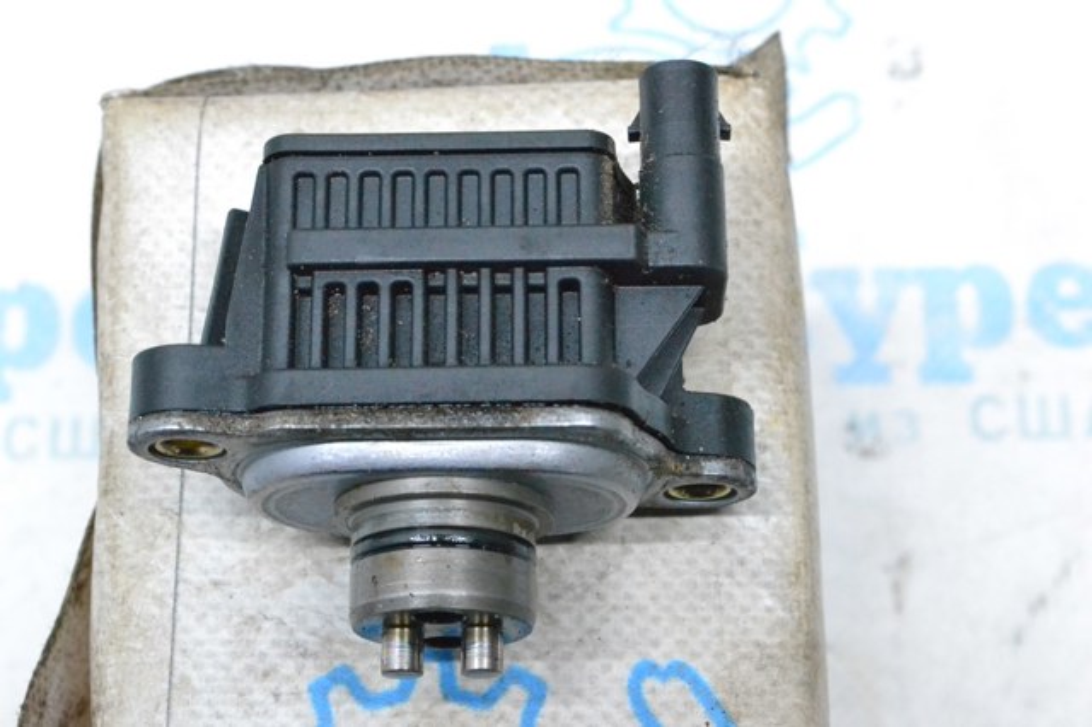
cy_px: 364
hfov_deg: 27.0
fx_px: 2274
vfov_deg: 18.2
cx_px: 546
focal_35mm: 75
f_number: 10
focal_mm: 50
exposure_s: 1/125
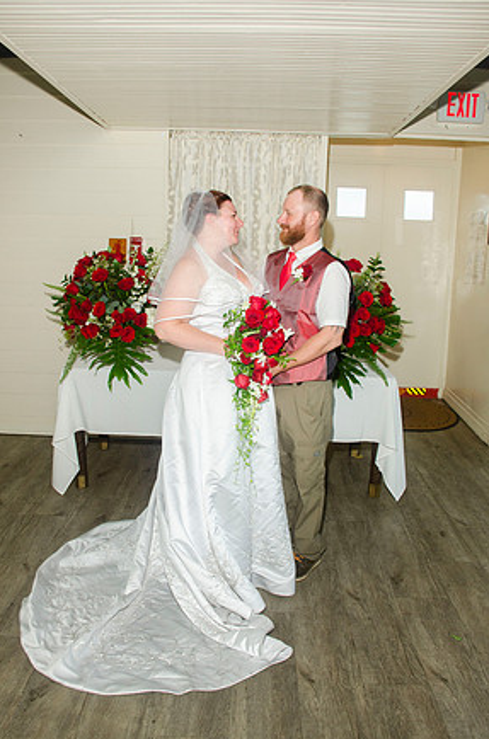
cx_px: 239
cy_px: 376
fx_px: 574
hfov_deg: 46.2
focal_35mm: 28
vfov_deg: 65.6
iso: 400
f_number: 5.6
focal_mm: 18
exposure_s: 1/250
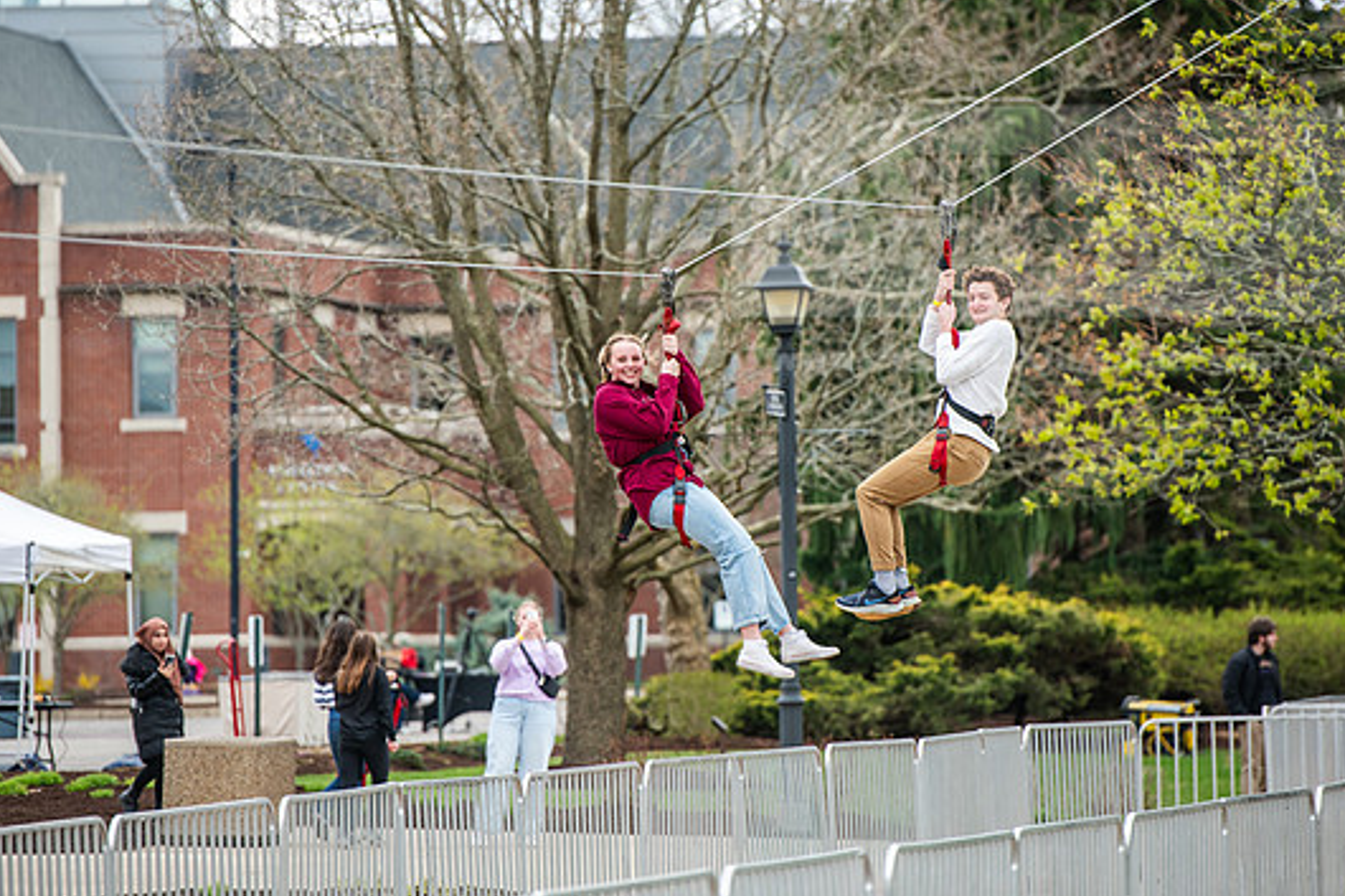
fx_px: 8179
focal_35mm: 219
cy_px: 412
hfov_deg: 9.4
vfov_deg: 6.3
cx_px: 655
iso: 200
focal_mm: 200
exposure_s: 1/640
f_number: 3.5
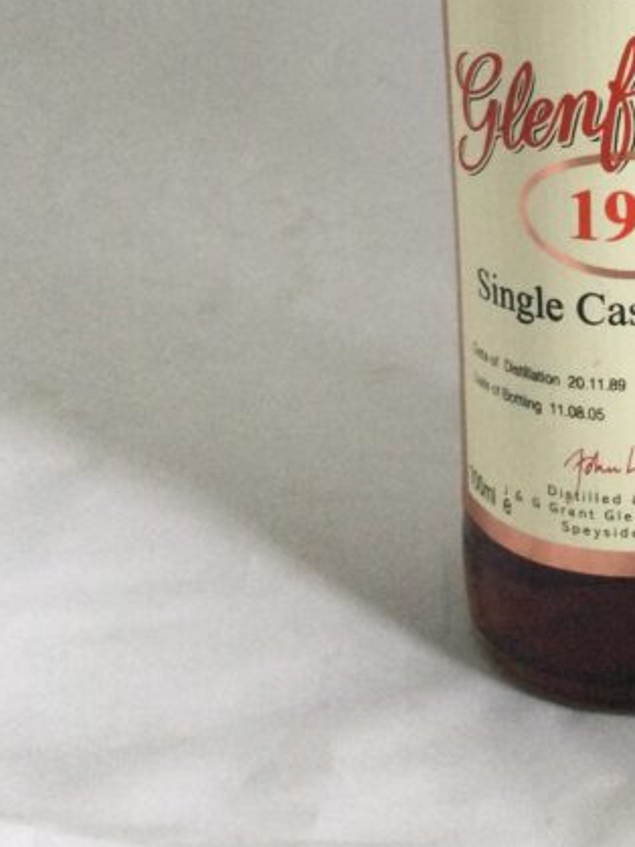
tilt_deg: -13.1
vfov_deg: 26.6
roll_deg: +1.9
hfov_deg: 20.6
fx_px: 1689
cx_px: 641
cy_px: -3
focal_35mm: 69
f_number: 2.4
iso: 200
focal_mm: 3.3
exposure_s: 1/33
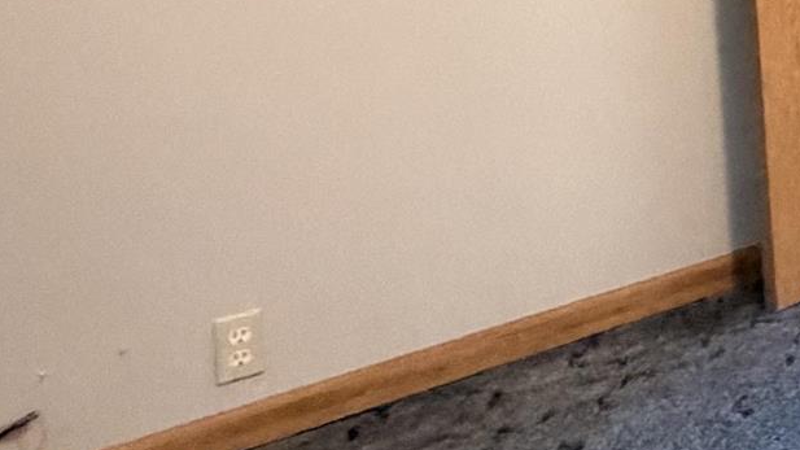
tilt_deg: -4.2
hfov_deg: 19.6
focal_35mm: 76
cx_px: 1491
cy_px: -154
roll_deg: +1.3
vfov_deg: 15.1
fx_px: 1612
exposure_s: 1/30
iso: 1600
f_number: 2.2
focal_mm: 2.22
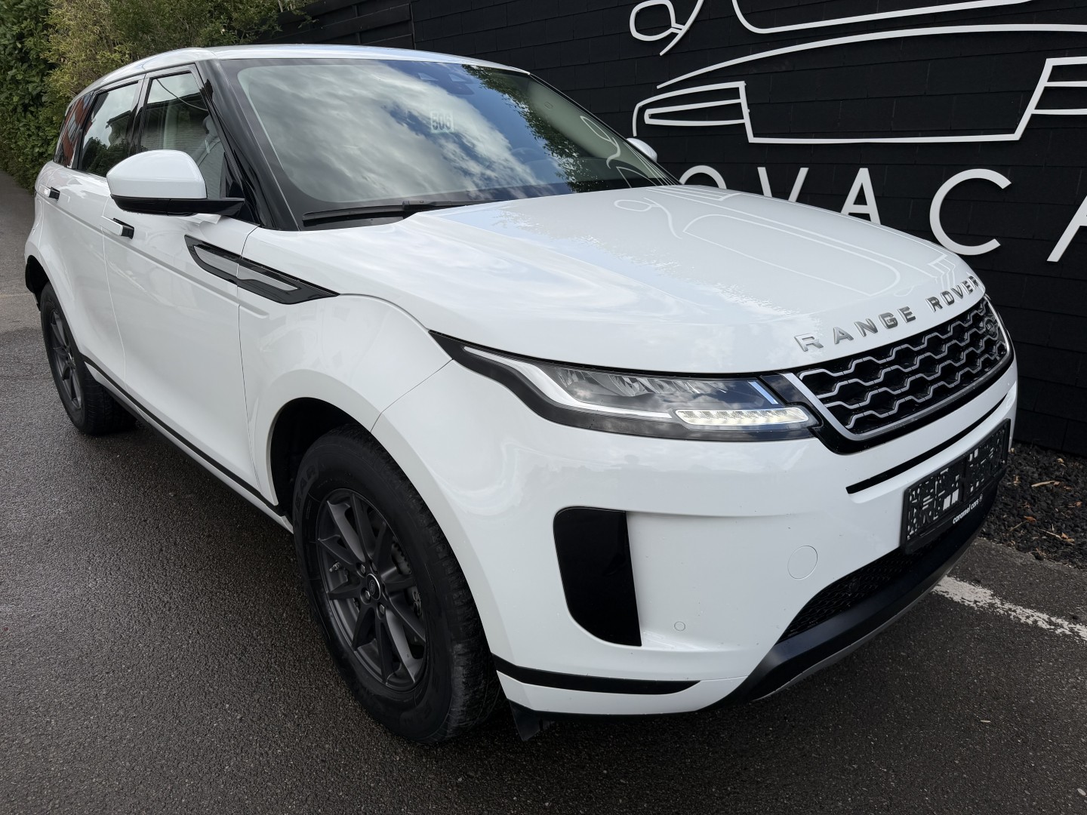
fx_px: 754
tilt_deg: -19.1
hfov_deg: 71.6
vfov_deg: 56.8
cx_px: 544
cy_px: 408
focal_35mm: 24
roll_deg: +0.9
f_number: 1.78
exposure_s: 1/3145
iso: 80
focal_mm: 6.76
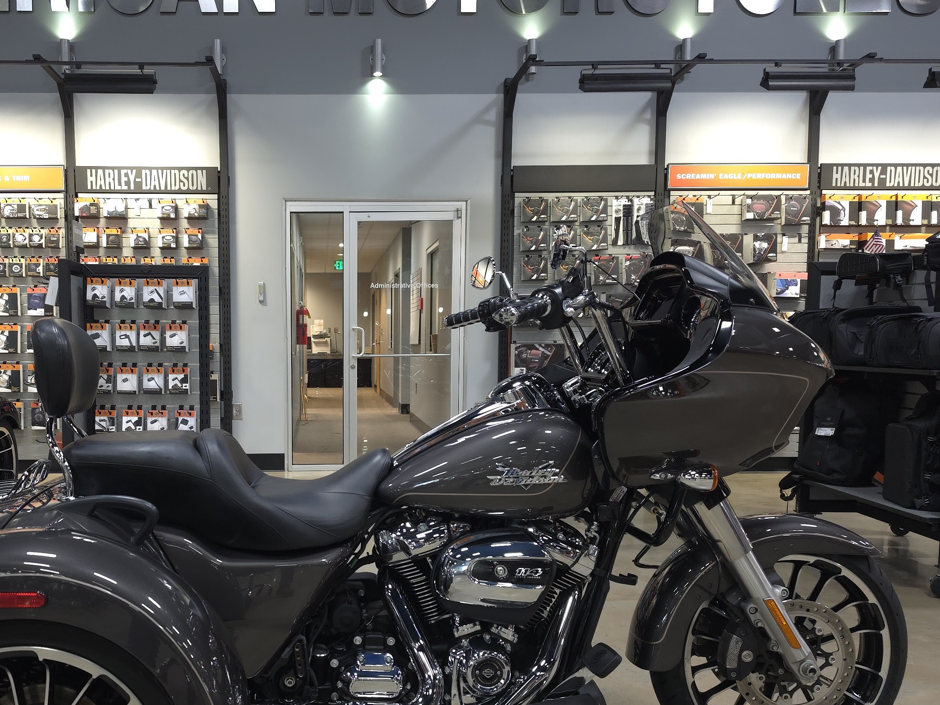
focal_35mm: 34
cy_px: 435
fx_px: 923
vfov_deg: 41.5
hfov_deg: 53.0
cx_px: 319
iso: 160
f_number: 1.4
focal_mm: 6.5
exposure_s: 1/60
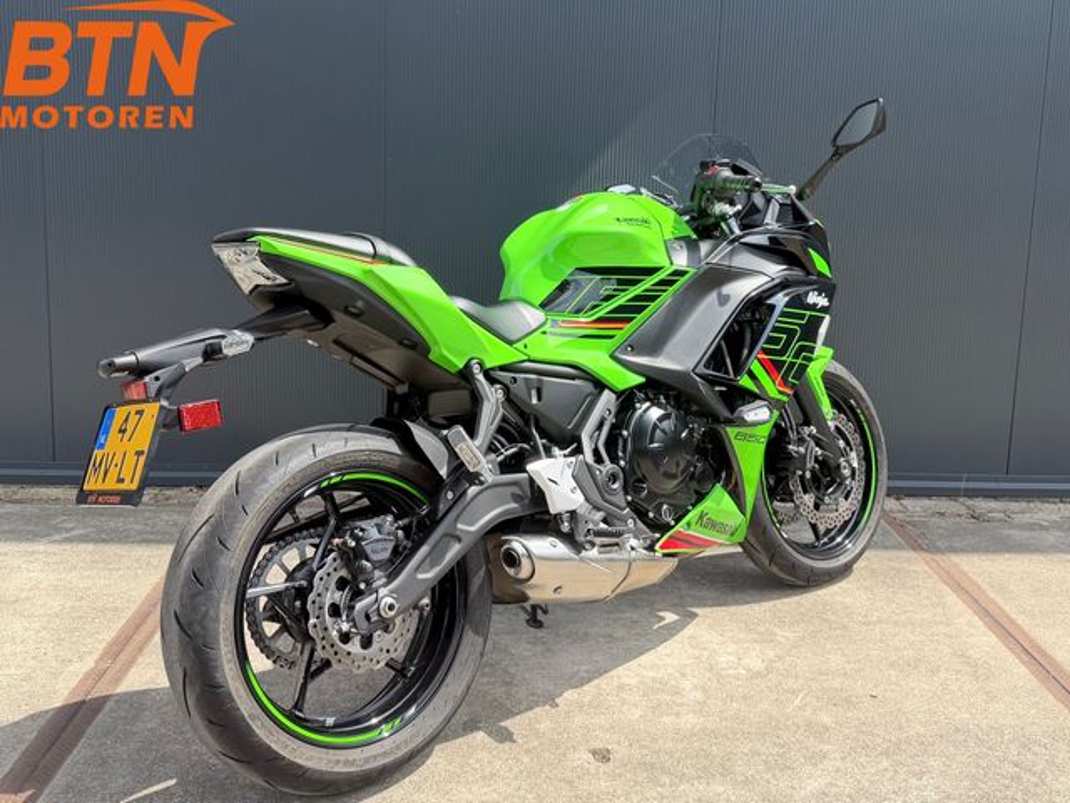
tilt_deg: -8.1
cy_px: 402
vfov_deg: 56.8
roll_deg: -1.5
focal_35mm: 24
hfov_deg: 71.6
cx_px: 535
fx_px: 742
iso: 80
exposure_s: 1/2000
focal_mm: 6.76
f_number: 1.78
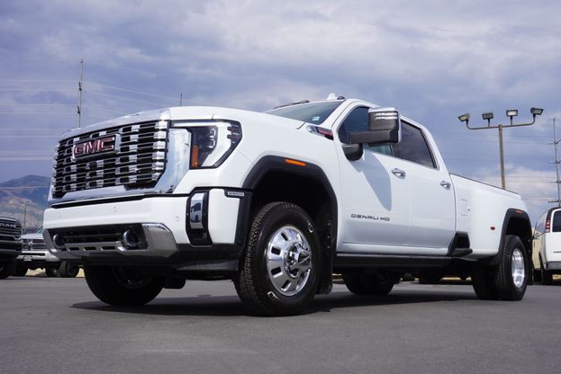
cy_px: 191
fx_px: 577
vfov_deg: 36.0
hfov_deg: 51.9
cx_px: 286
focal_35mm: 37
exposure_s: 1/200
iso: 100
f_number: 11
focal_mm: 24
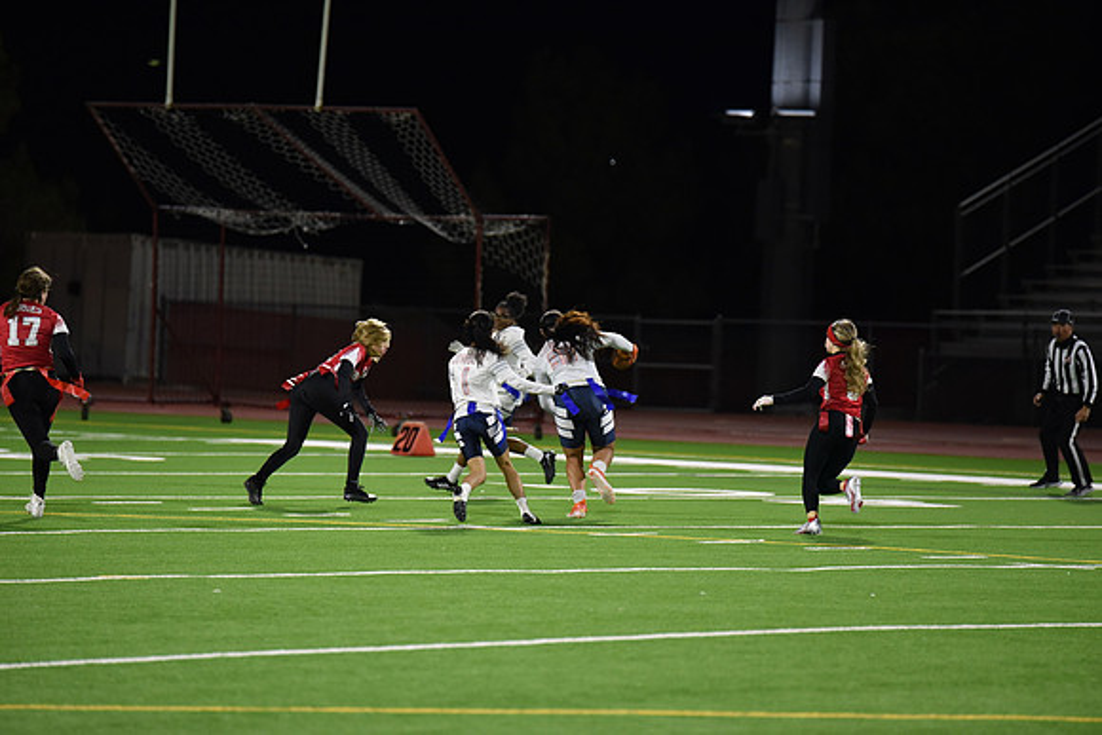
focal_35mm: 200
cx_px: 551
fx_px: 6123
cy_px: 368
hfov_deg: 10.3
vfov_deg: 6.9
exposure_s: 1/640
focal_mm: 200
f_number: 2.8
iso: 4000
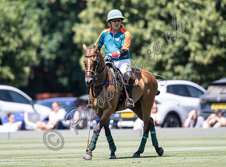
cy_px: 55
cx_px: 93
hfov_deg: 3.2
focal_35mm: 630
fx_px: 4095
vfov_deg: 2.3
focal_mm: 400
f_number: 2.8
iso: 100
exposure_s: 1/1000
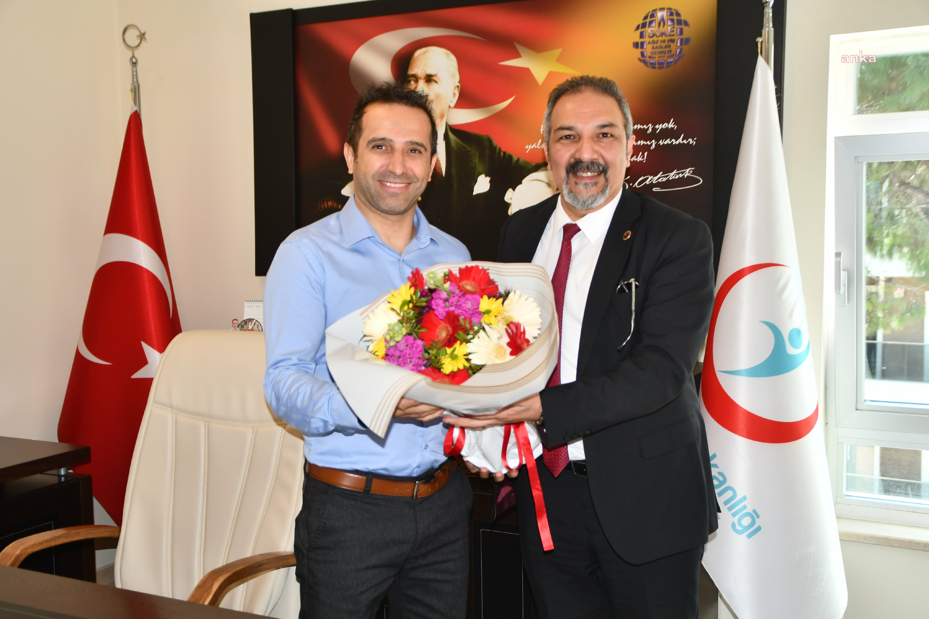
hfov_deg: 46.4
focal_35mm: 42
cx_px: 464
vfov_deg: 31.9
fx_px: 1084
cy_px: 310
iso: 450
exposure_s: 1/60
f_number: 4
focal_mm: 28
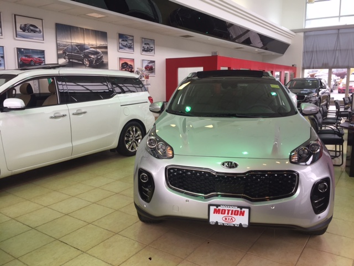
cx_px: 177
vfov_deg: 48.2
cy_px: 133
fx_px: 297
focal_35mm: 29
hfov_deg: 61.7
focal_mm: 4.15
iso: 32
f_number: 2.2
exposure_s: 1/40
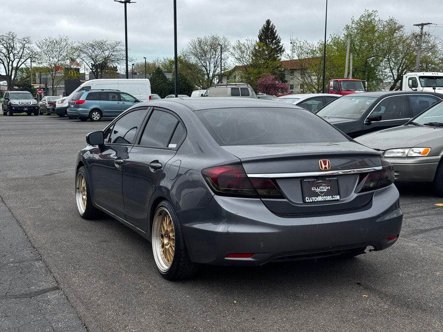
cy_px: 166
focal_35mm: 48
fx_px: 614
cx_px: 222
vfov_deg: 30.3
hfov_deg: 39.7
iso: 64
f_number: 1.78
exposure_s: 1/865
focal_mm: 6.76
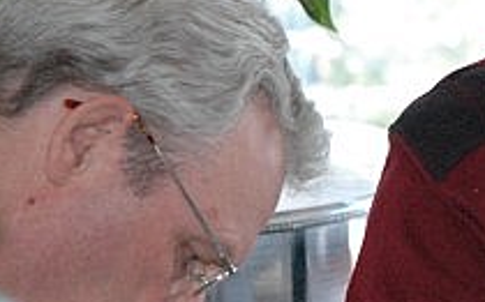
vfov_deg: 4.3
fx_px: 4056
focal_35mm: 307
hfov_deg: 6.8
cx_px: 582
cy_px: 263
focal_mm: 70
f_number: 5
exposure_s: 1/250
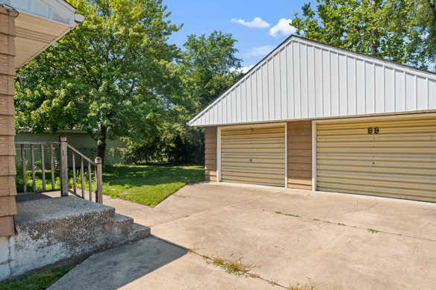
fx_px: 448
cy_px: 148
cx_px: 223
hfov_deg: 51.9
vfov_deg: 35.9
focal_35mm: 37
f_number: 10
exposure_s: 1/60
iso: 100
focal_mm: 24
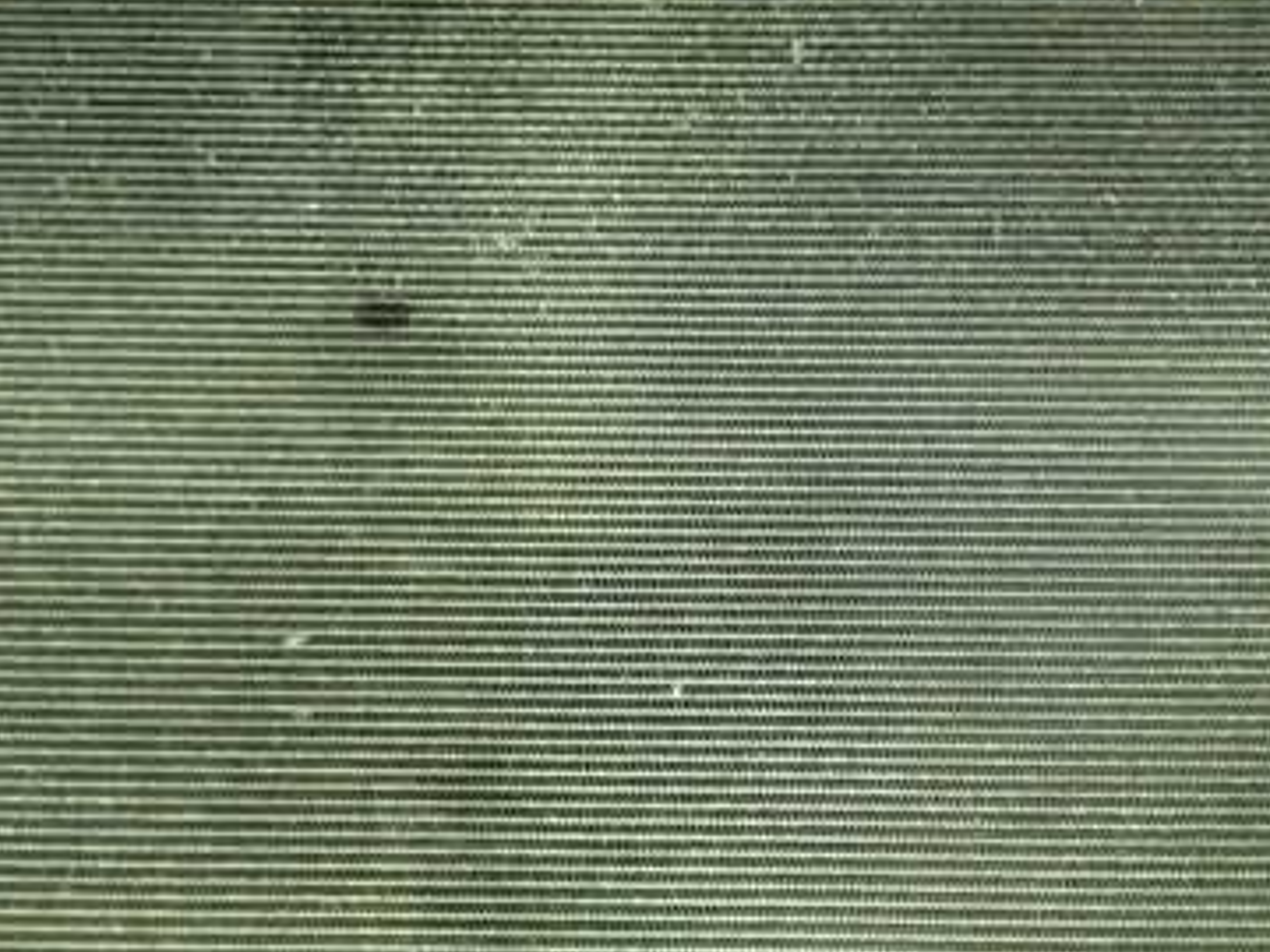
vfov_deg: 29.0
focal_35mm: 50
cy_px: 575
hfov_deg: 38.2
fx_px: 1834
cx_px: 621
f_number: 2.3
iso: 800
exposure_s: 1/13
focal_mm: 5.4
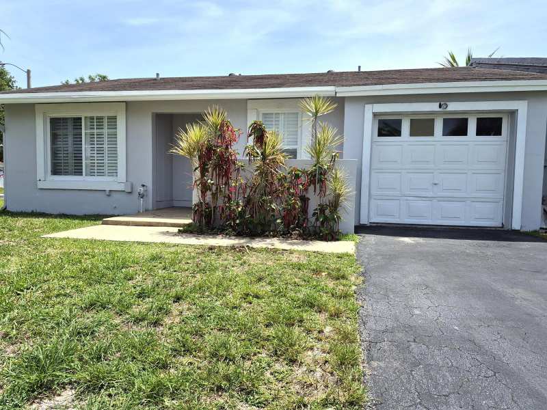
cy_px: 205
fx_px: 363
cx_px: 274
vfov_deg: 58.9
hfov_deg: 73.9
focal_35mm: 23
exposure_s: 1/2104
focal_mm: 5.4
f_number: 1.8
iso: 25
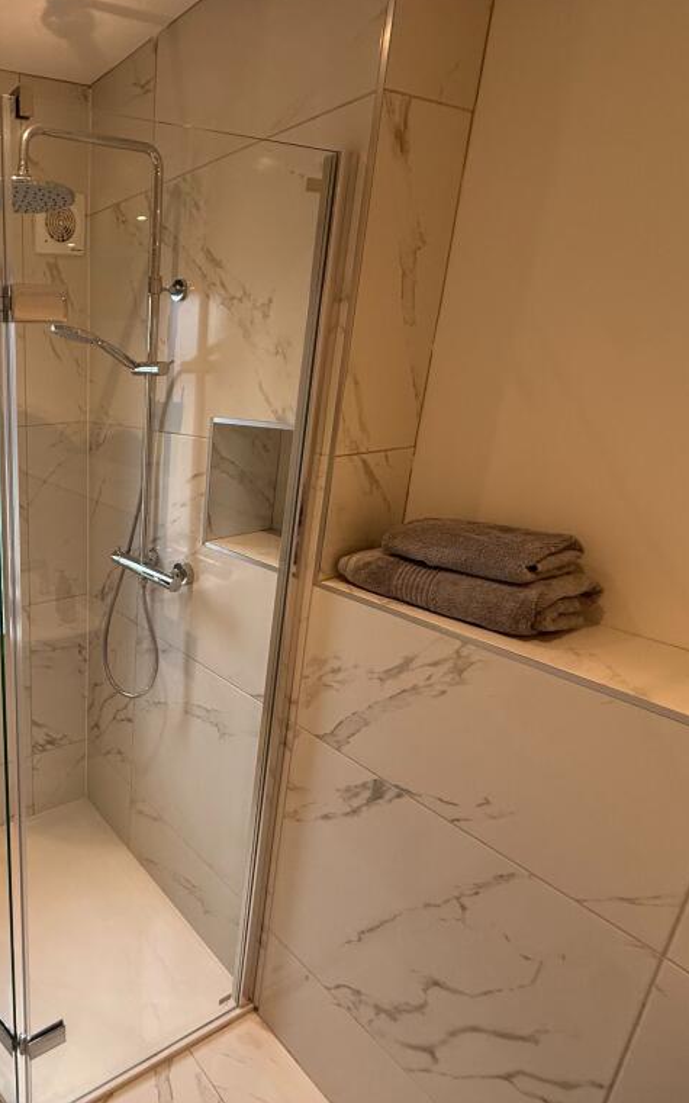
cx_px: 20
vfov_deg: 85.1
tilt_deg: -15.7
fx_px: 601
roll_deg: +1.4
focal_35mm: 20
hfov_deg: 50.0
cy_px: 547
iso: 160
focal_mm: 2.22
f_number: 2.2
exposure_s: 1/100
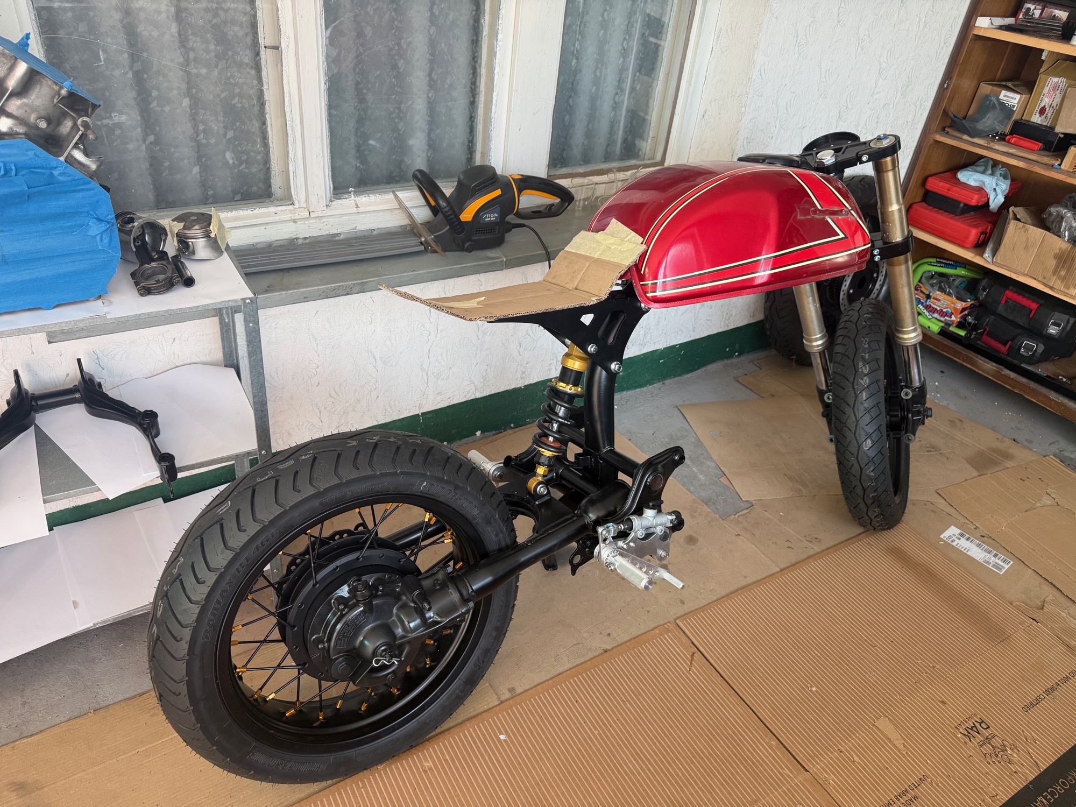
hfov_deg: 71.6
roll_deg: -6.9
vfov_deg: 56.8
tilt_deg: -34.4
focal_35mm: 24
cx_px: 538
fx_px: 746
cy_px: 404
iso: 200
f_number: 1.78
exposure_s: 1/121
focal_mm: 6.76
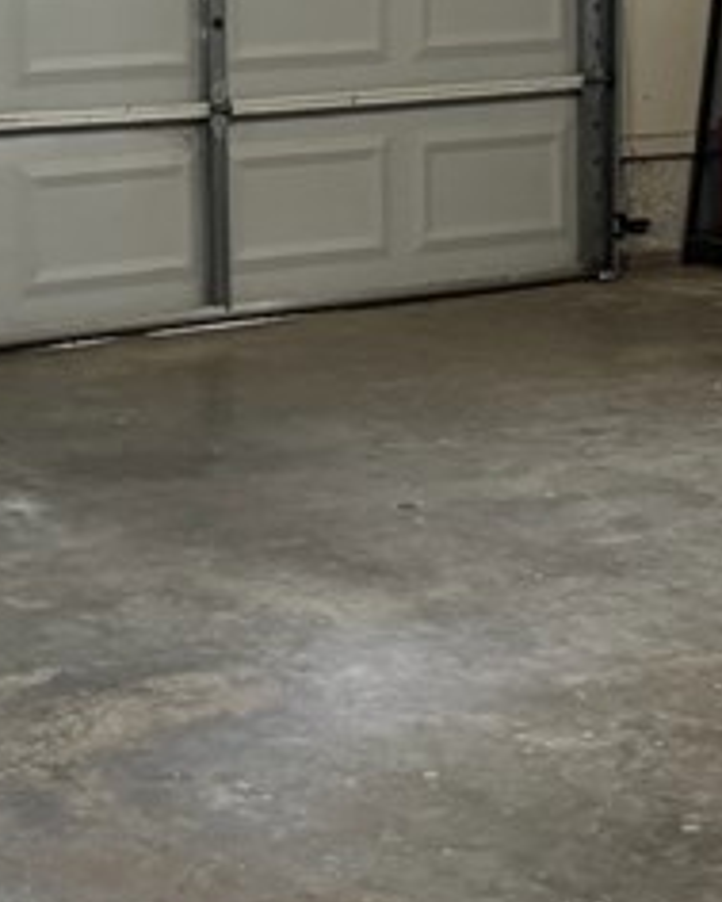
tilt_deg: -4.5
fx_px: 2936
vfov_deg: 17.0
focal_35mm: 110
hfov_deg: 14.0
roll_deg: -0.1
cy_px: -23
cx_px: 306
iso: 250
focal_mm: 5.96
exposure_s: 1/60
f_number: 1.6
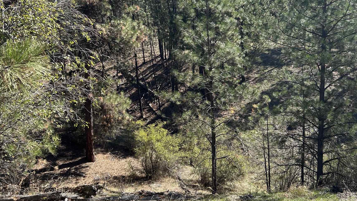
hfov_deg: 52.8
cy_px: 62
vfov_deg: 30.9
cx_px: 178
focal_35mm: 38
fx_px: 360
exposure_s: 1/1597
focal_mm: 5.7
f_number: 1.5
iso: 50
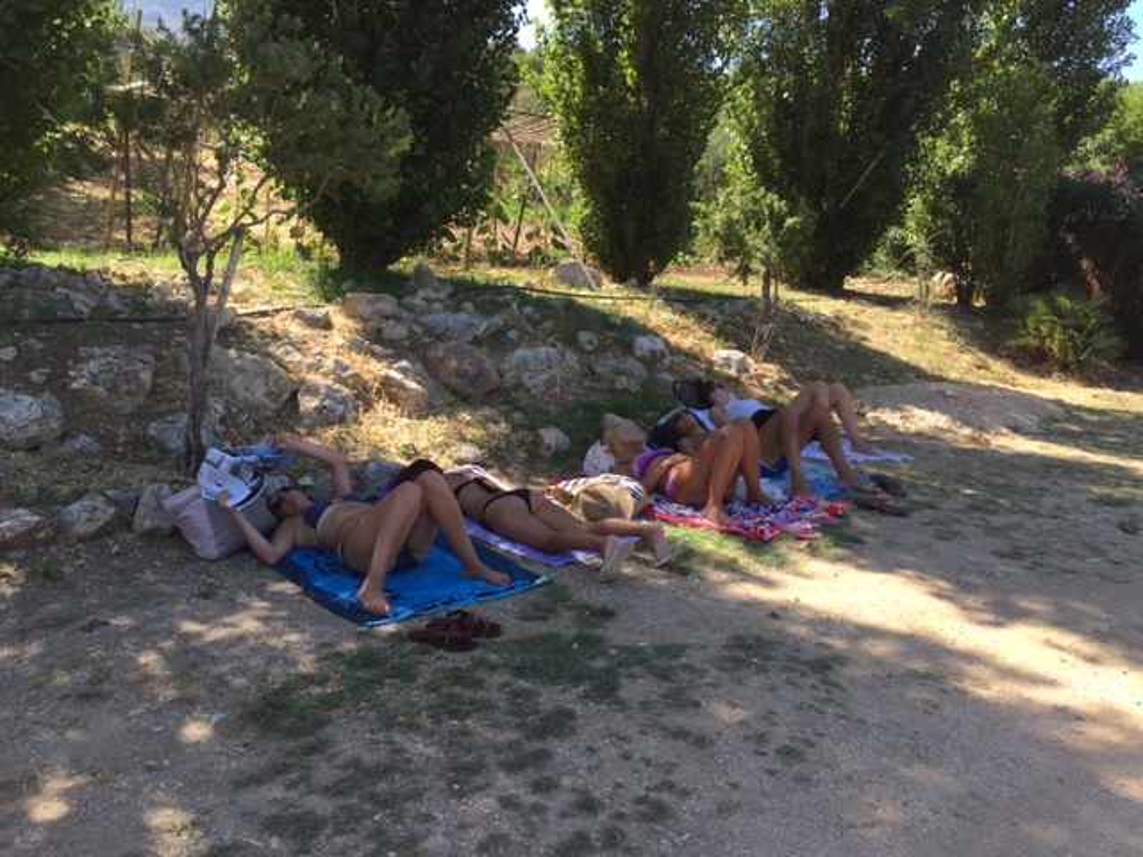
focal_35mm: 29
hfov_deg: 61.7
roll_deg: -1.5
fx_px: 958
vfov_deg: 48.2
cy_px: 428
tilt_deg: -5.6
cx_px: 572
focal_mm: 4.15
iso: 32
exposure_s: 1/565
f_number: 2.2
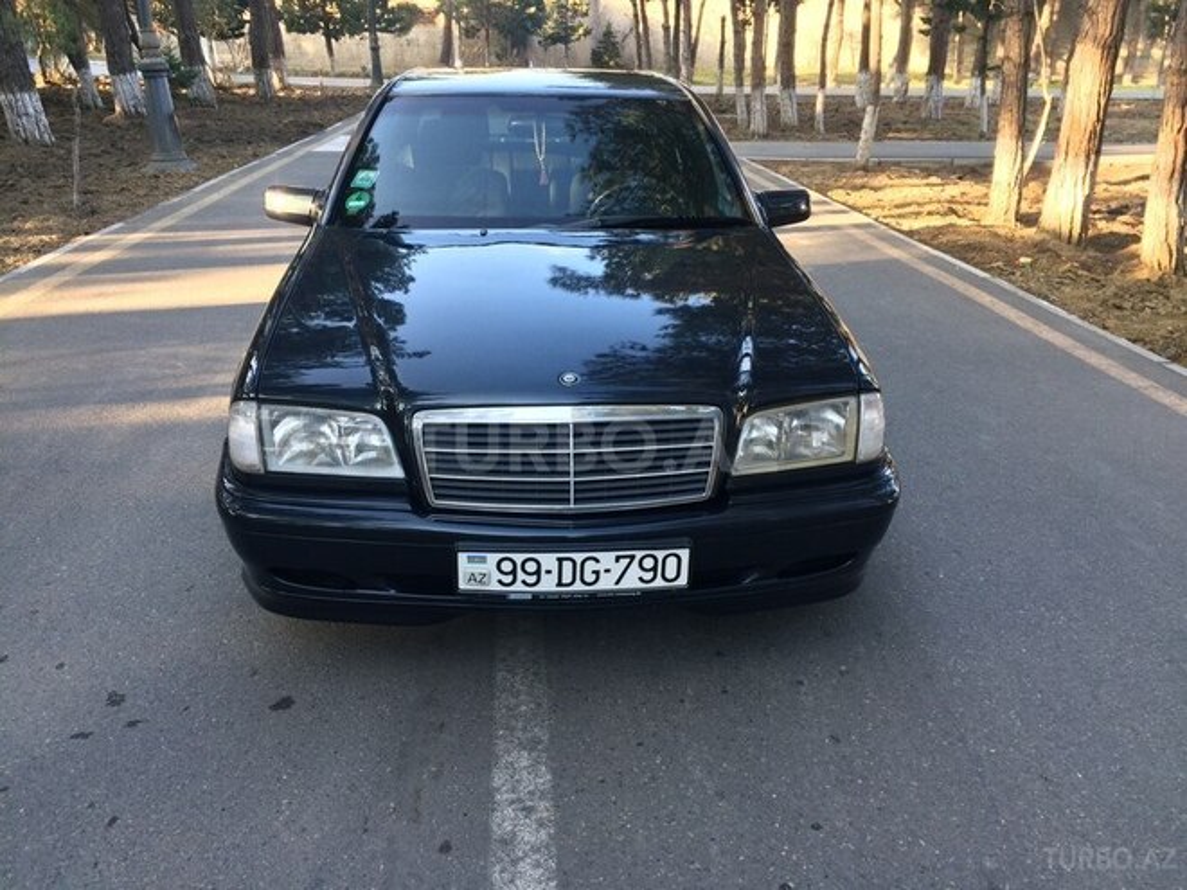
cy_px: 445
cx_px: 594
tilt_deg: -21.5
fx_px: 994
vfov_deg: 48.2
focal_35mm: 29
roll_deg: -1.0
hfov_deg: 61.7
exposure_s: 1/100
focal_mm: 4.15
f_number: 2.2
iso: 50
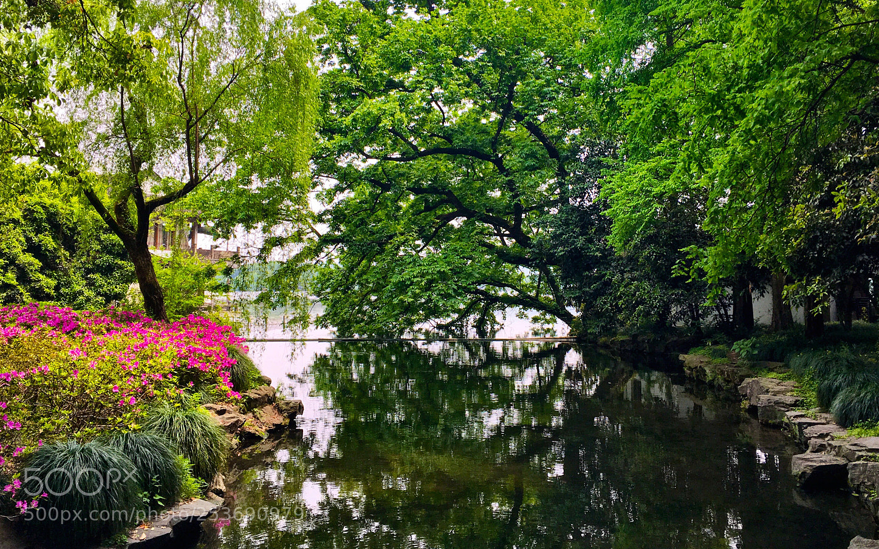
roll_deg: -1.5
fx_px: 814
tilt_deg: +5.8
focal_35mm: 34
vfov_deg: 37.0
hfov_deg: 56.6
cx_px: 472
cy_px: 197
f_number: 2.2
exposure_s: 1/605
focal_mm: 4.15
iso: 25
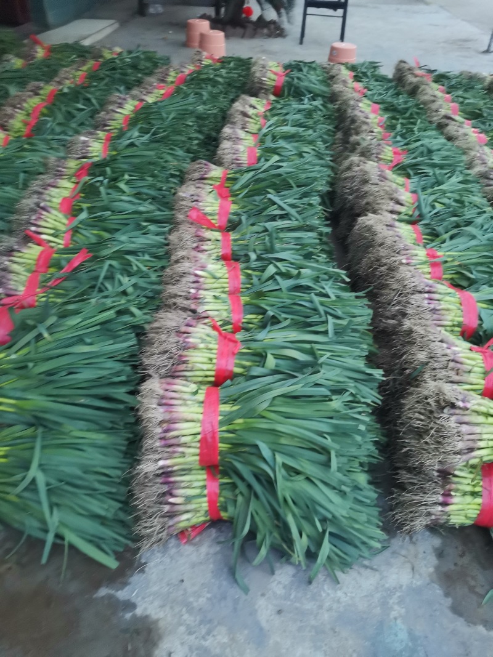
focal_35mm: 26
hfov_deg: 53.1
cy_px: 328
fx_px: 494
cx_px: 246
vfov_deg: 67.3
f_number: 1.8
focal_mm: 5.5
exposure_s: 1/25
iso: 640
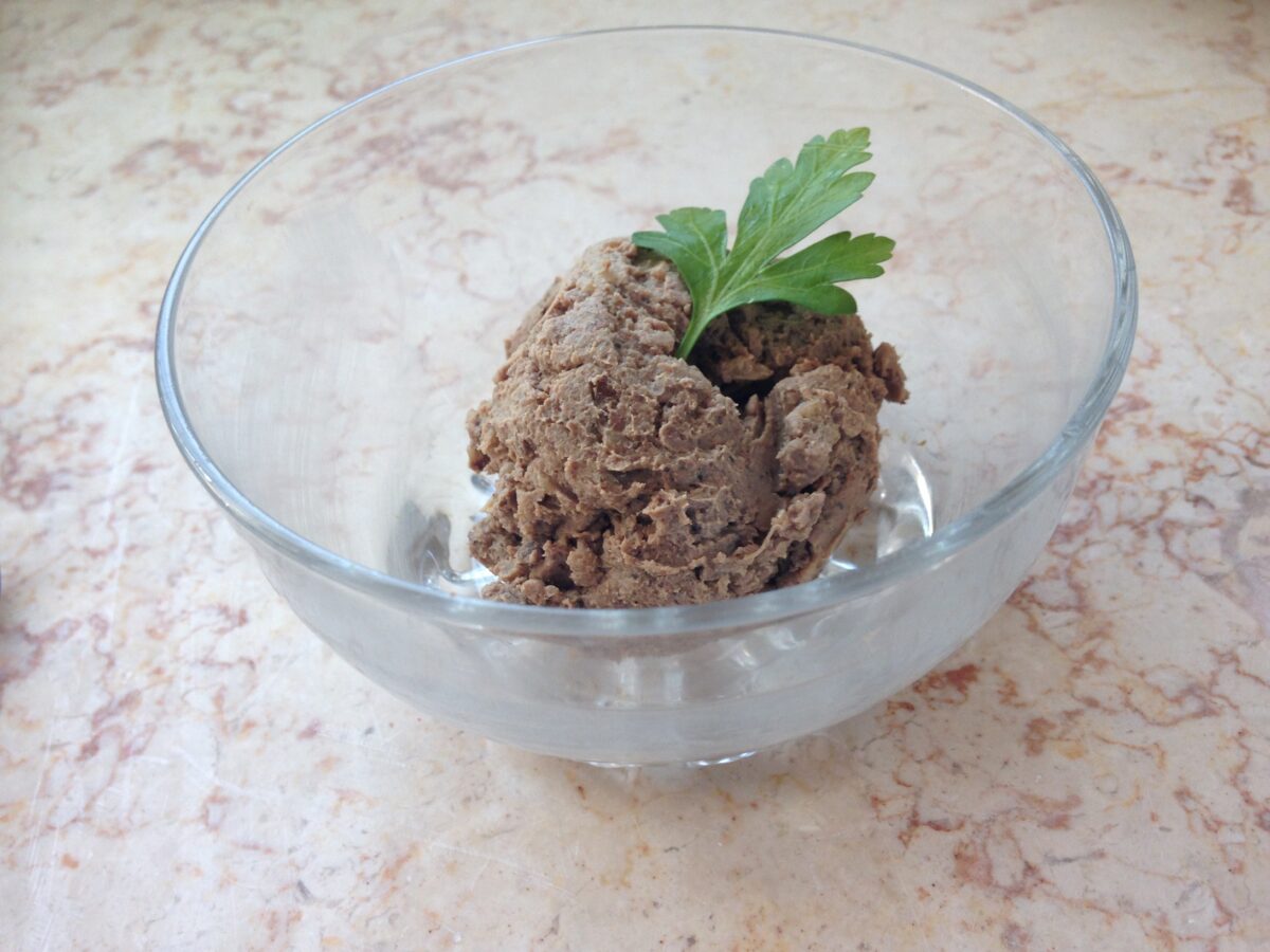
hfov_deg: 55.4
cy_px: 476
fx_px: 1211
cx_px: 635
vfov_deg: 42.9
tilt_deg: -46.4
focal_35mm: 33
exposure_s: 1/120
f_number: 2.4
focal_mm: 4.12
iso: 64
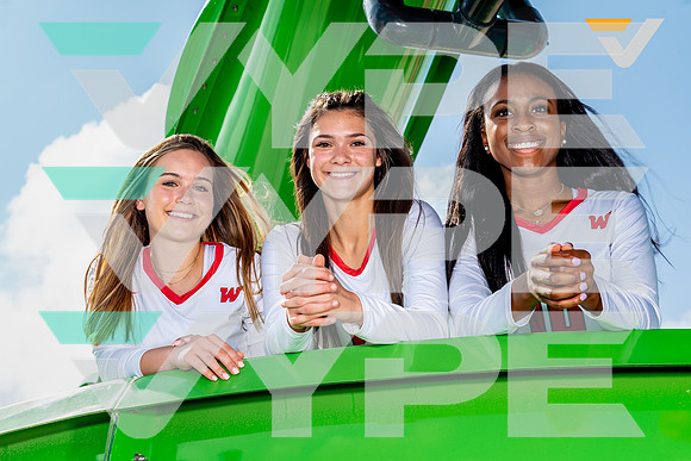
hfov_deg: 31.0
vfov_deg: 20.9
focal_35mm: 65
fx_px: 1248
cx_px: 346
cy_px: 230
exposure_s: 1/125
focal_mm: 65
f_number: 8
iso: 100
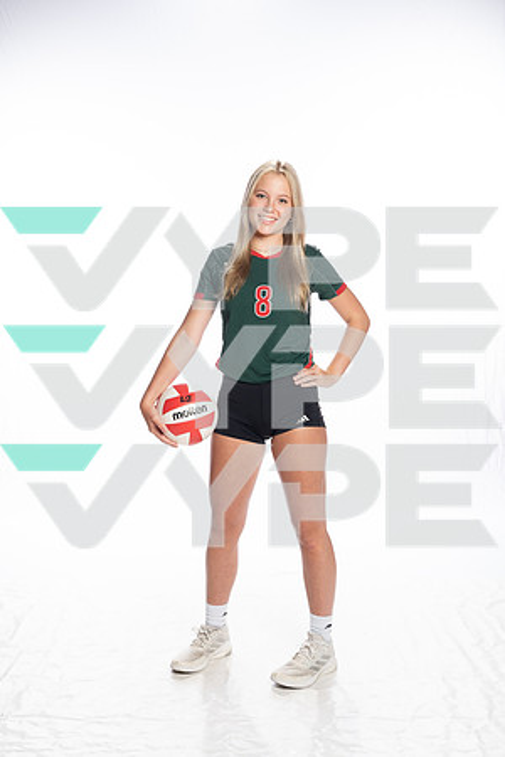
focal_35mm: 50
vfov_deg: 39.6
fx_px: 1052
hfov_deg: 27.0
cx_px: 252
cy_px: 378
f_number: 8
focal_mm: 50
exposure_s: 1/250
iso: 400
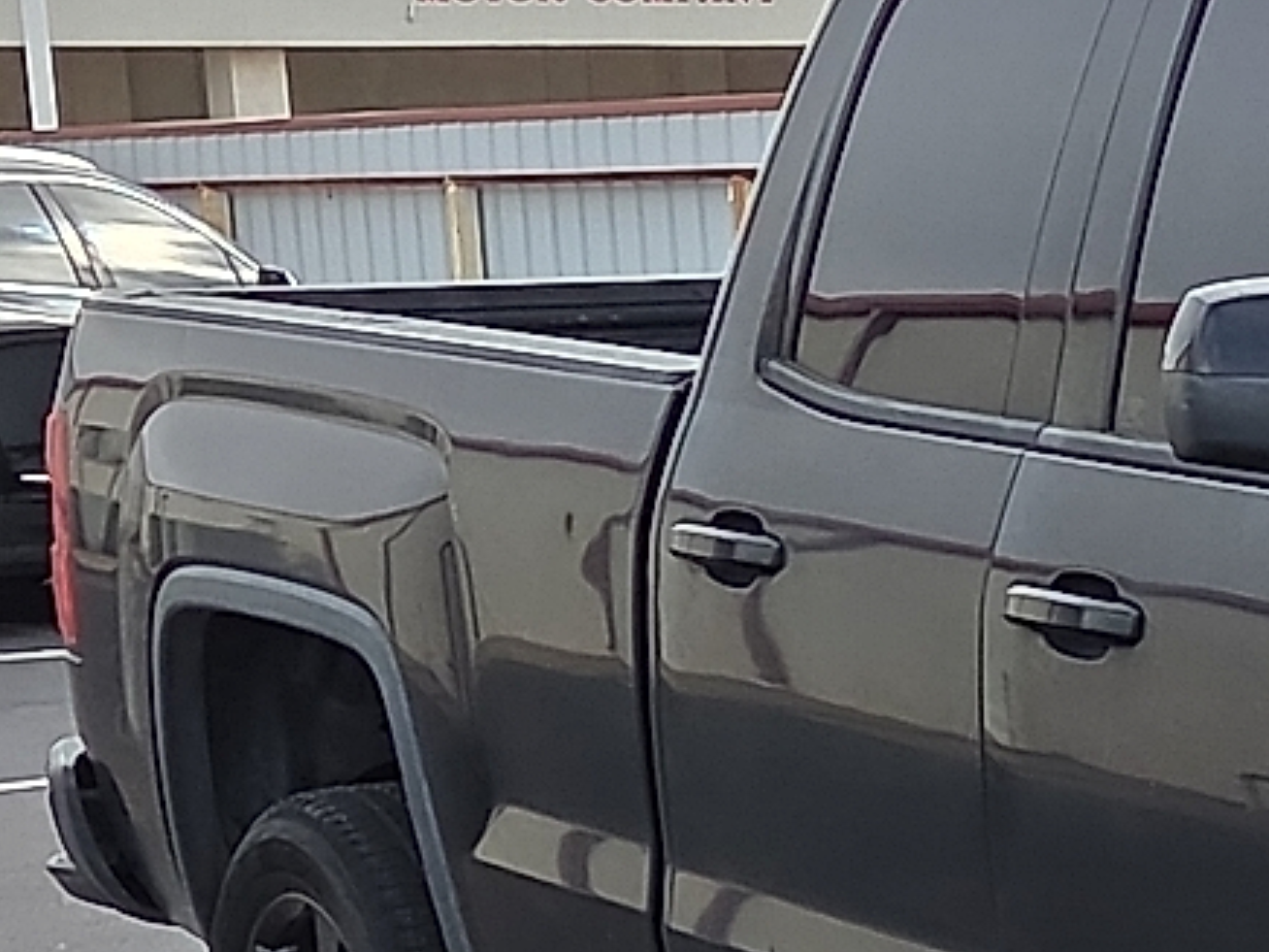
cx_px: 2174
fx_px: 5242
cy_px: 1007
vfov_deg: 10.3
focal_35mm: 143
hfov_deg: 12.7
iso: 25
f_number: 1.8
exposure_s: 1/833
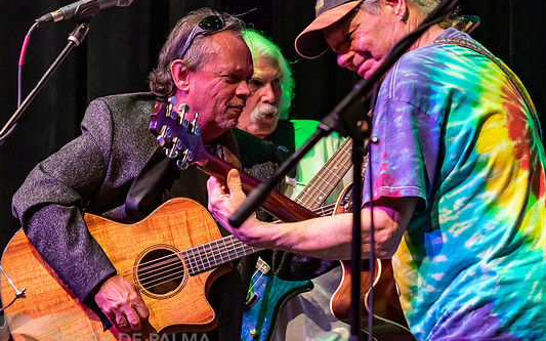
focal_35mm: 219
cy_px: 207
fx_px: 3258
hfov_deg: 9.6
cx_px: 214
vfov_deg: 6.0
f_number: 5.6
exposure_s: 1/160
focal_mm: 105
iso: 2000
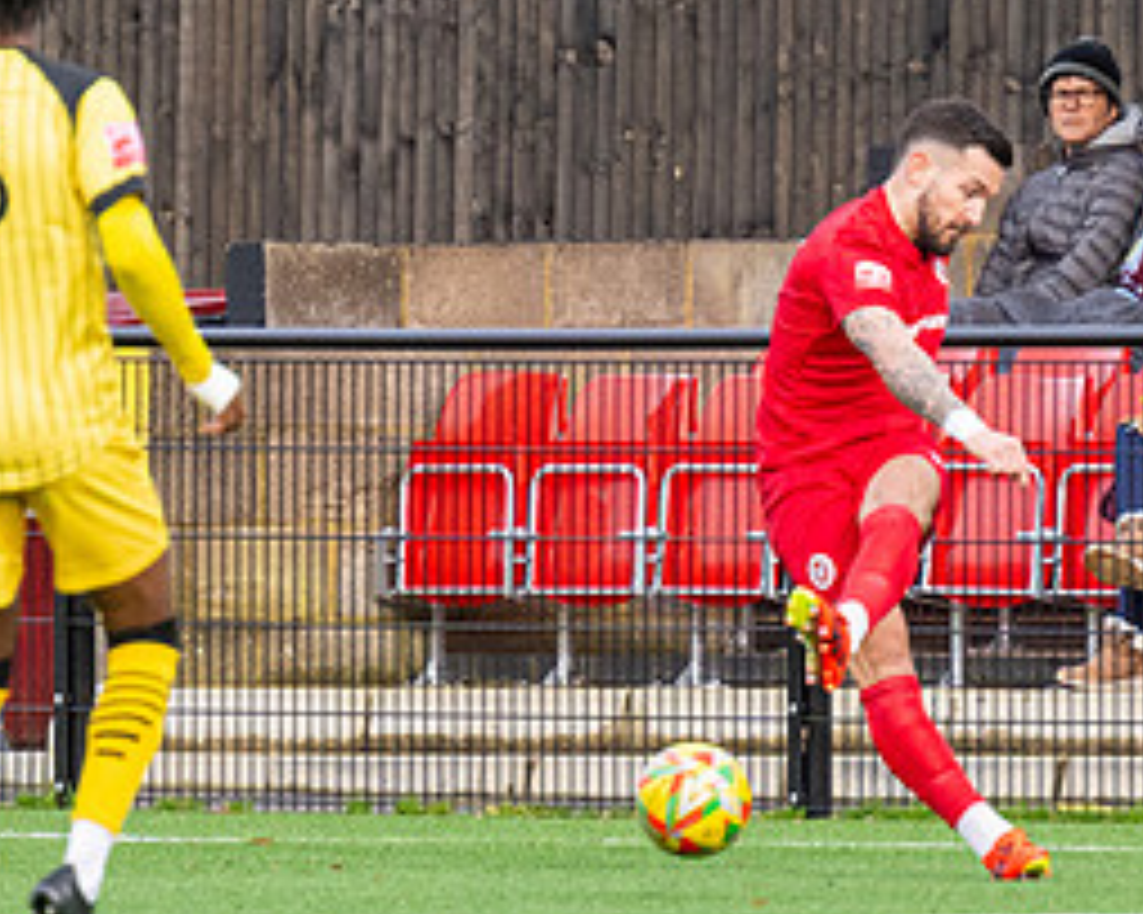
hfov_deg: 1.8
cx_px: 615
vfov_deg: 1.4
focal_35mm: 1095
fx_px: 37028
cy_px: 223
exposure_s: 1/1600
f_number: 4
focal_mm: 230
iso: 800
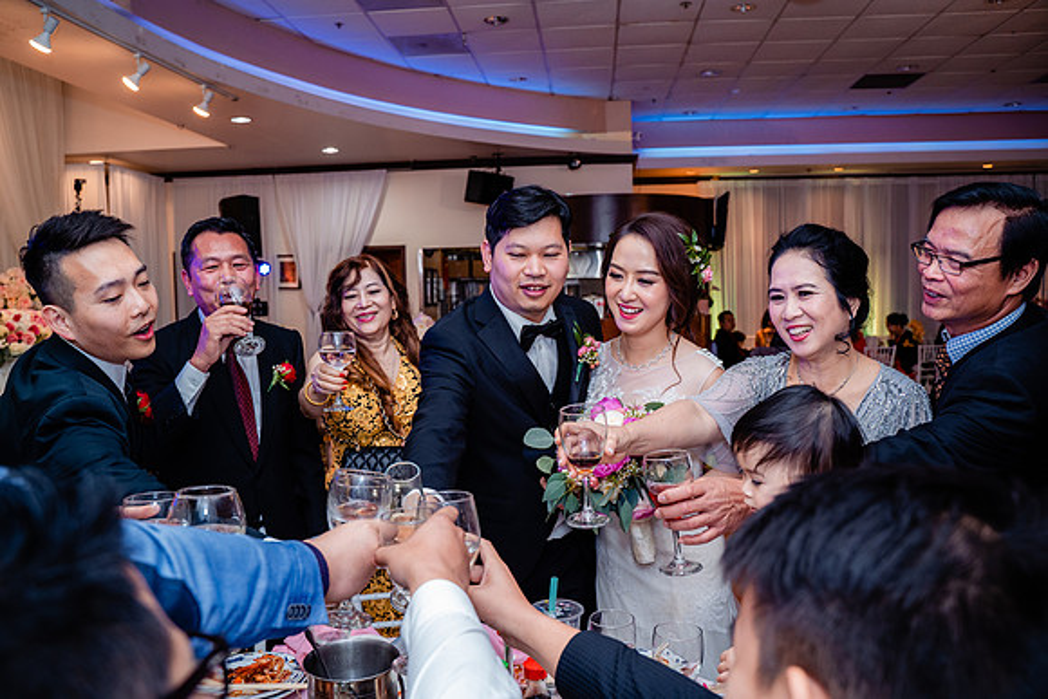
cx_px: 524
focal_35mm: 28
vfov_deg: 46.4
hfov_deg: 65.5
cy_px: 350
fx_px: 815
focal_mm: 28
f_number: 4.5
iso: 1600
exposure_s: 1/160
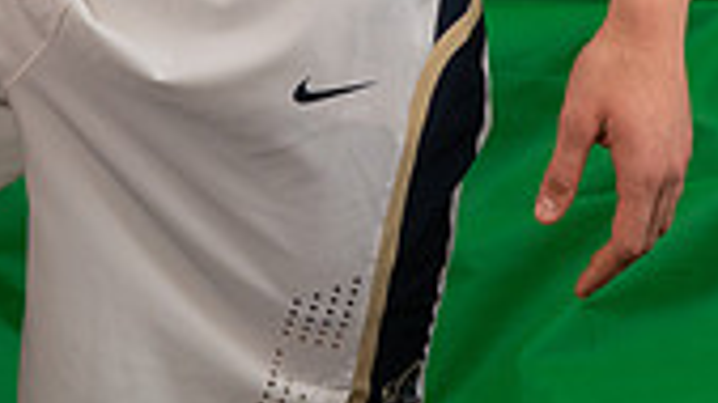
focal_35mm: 144
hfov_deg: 14.9
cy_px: -740
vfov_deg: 7.5
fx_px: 2741
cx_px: 200
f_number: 18
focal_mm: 28
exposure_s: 1/60
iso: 800
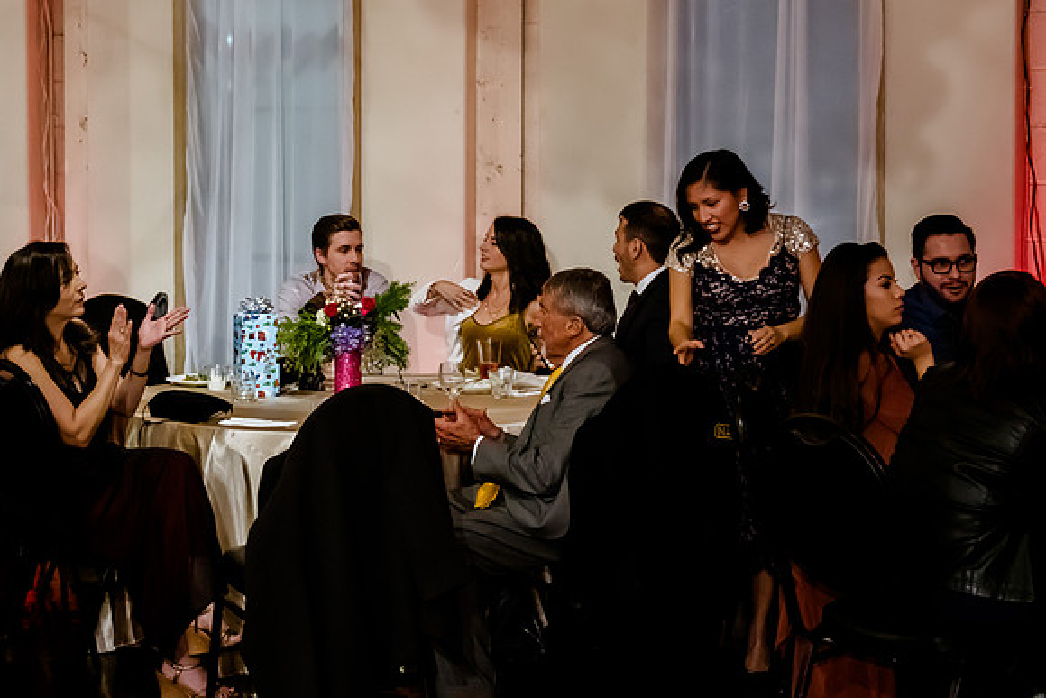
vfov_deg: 18.8
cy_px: 203
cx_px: 456
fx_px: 2094
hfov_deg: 28.0
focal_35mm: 72
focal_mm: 45
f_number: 2.8
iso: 5000
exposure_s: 1/200
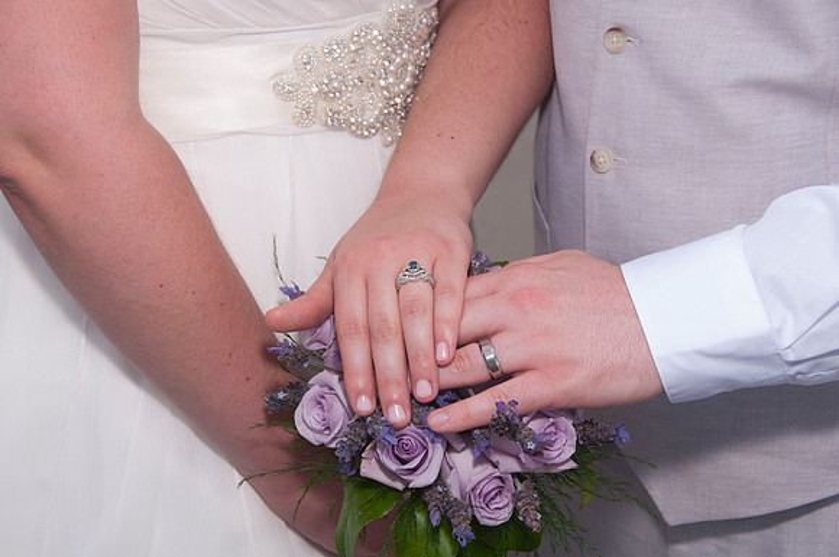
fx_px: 1745
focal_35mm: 75
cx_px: 420
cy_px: 278
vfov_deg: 18.1
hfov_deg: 27.0
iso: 100
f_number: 8
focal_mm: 50
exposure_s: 1/250
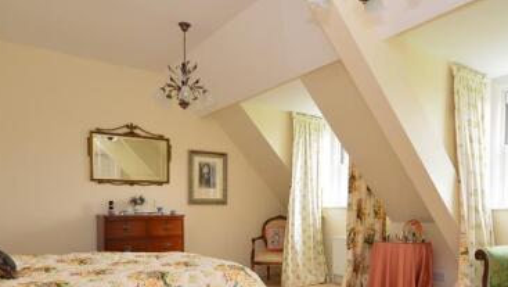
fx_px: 377
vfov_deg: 40.5
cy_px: 211
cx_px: 289
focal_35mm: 28
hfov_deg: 67.6
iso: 400
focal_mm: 10
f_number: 7.1
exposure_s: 1/15
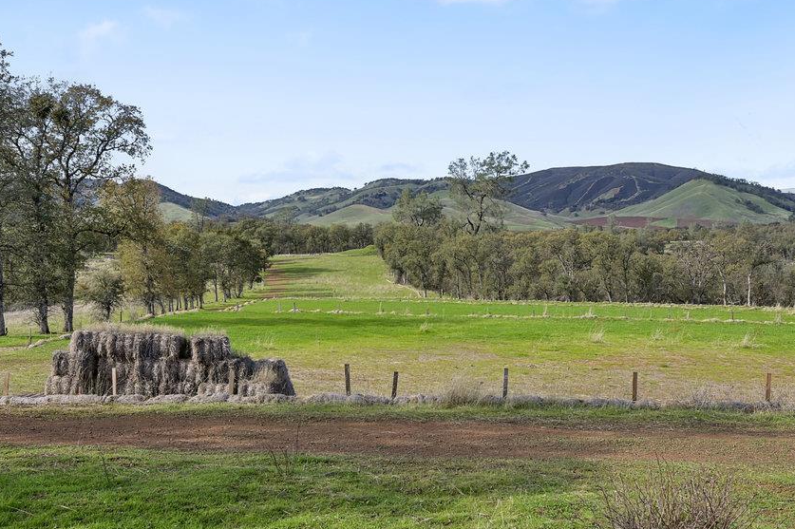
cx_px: 384
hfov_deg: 45.4
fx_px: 949
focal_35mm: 43
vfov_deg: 31.1
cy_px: 274
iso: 400
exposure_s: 1/400
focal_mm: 30
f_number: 11
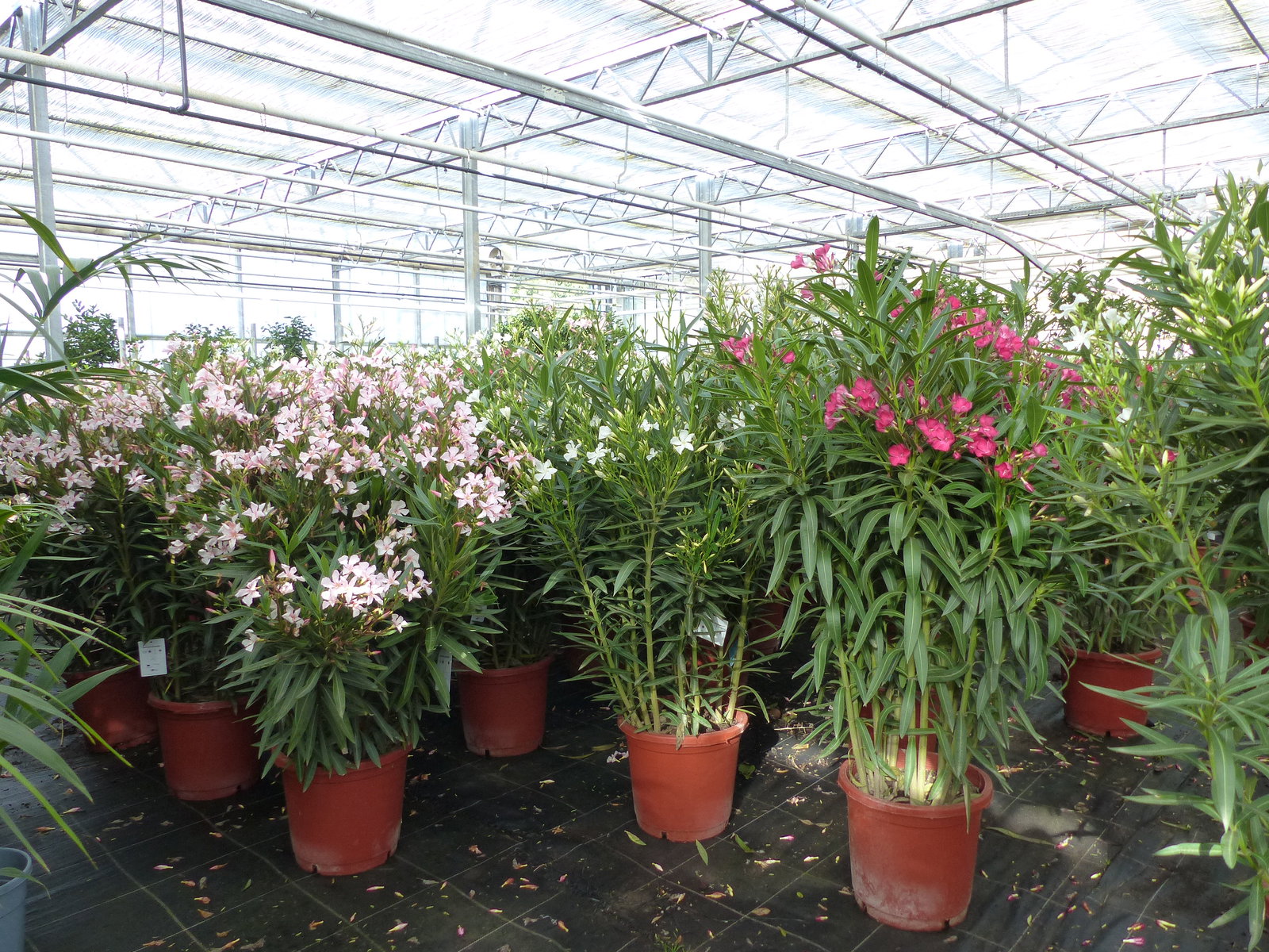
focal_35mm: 25
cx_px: 634
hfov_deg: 69.4
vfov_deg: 54.9
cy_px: 476
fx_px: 916
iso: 200
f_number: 2.8
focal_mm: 4.5
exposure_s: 1/60
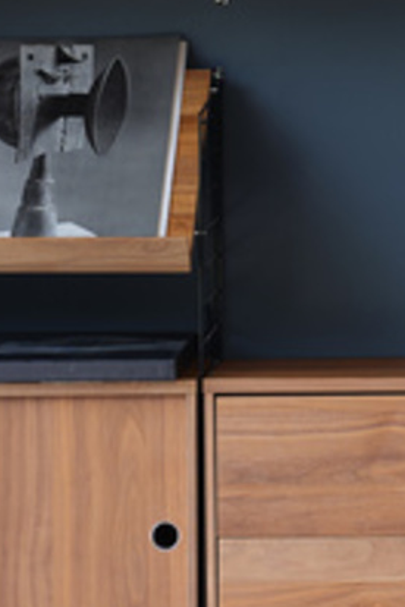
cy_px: -178
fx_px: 4067
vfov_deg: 8.4
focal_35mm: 241
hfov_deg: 5.7
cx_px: 568
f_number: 5.6
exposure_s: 1/10
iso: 100
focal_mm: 45
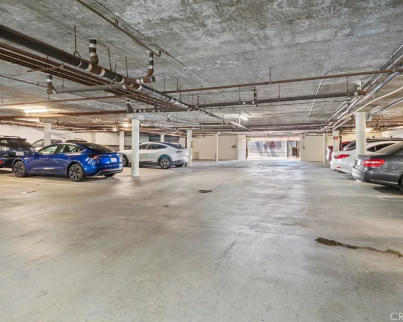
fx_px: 227
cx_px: 215
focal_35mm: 19
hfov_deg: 83.2
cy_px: 160
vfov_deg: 70.9
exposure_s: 4
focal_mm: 9
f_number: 8
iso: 200
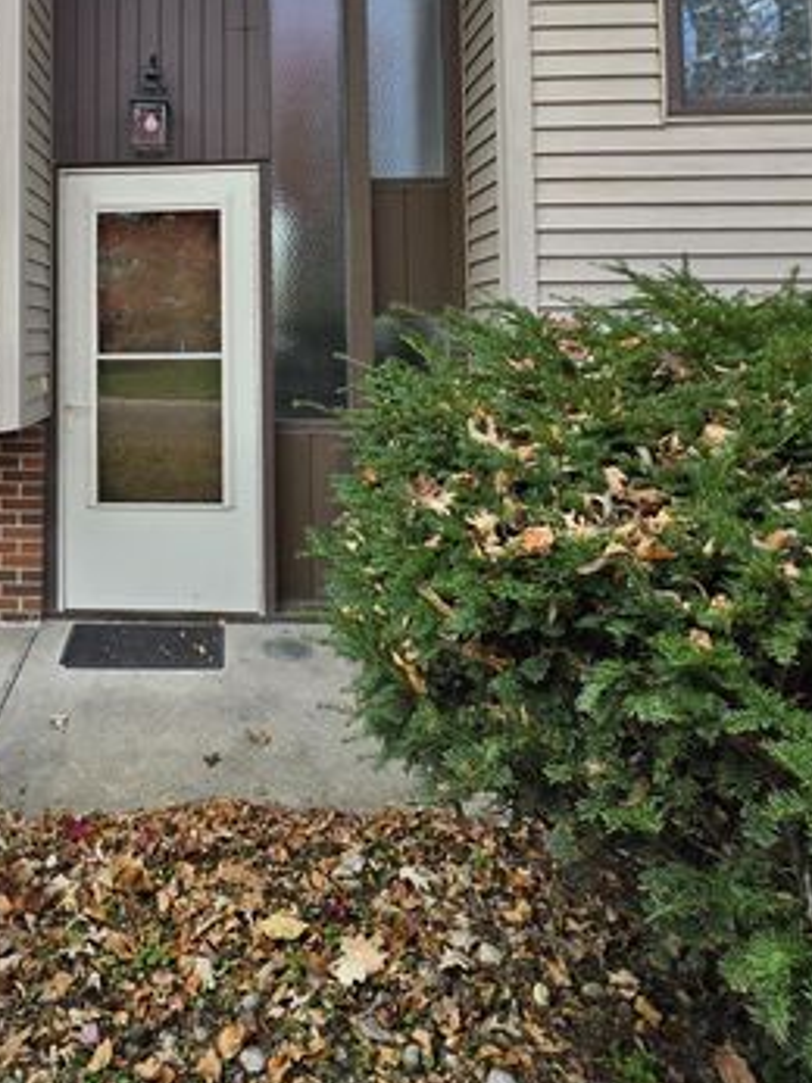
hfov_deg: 51.3
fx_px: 782
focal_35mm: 25
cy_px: 301
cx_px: 156
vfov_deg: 66.1
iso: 32
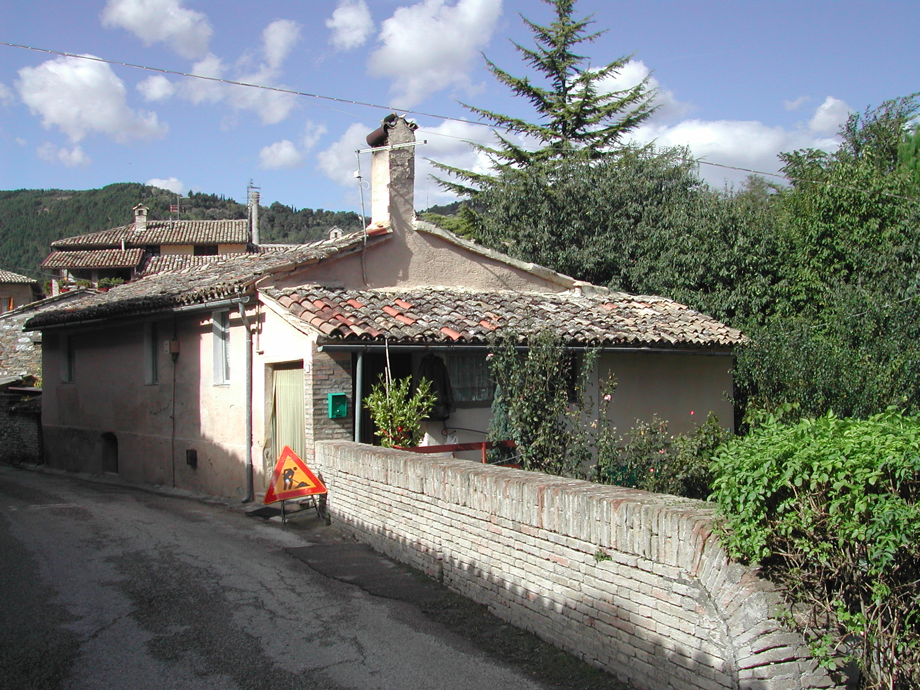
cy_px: 345
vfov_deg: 37.7
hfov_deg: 49.0
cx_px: 460
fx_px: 1010
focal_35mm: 38
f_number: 7.6
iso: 100
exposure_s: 1/242
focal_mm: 8
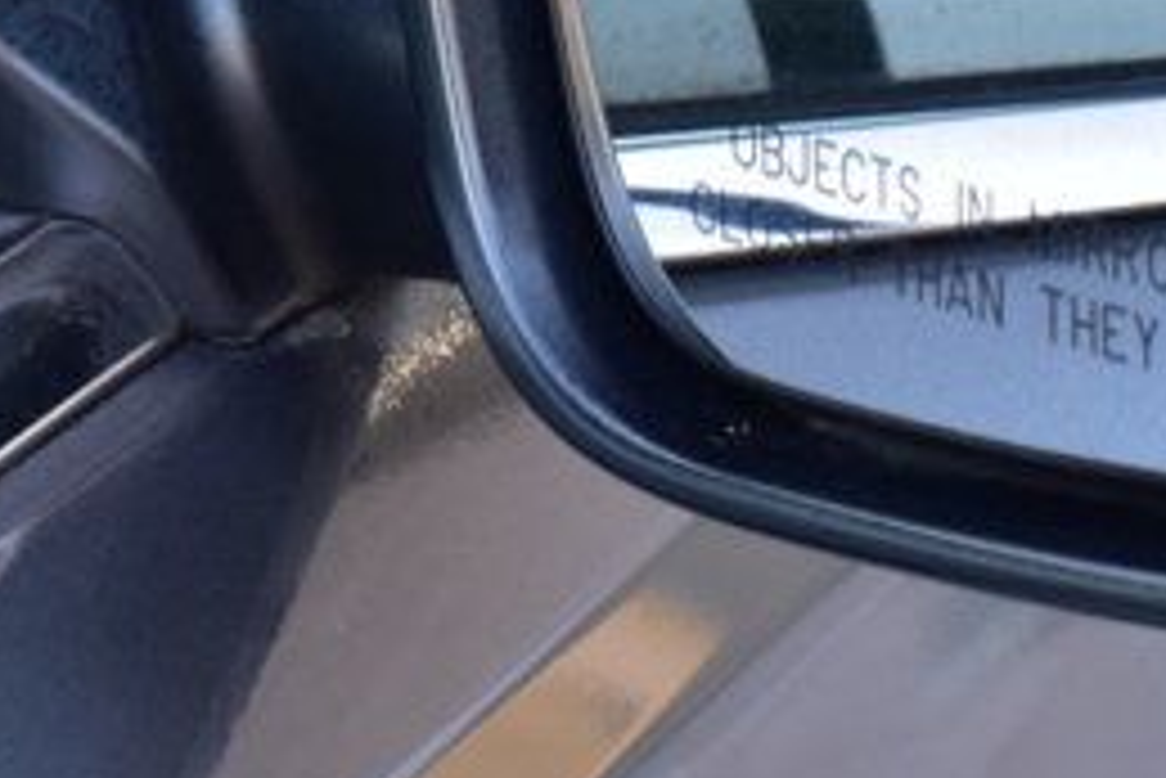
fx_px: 8069
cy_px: -180
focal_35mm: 249
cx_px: 554
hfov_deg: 8.3
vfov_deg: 5.5
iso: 400
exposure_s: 1/40
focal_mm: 42
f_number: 7.1
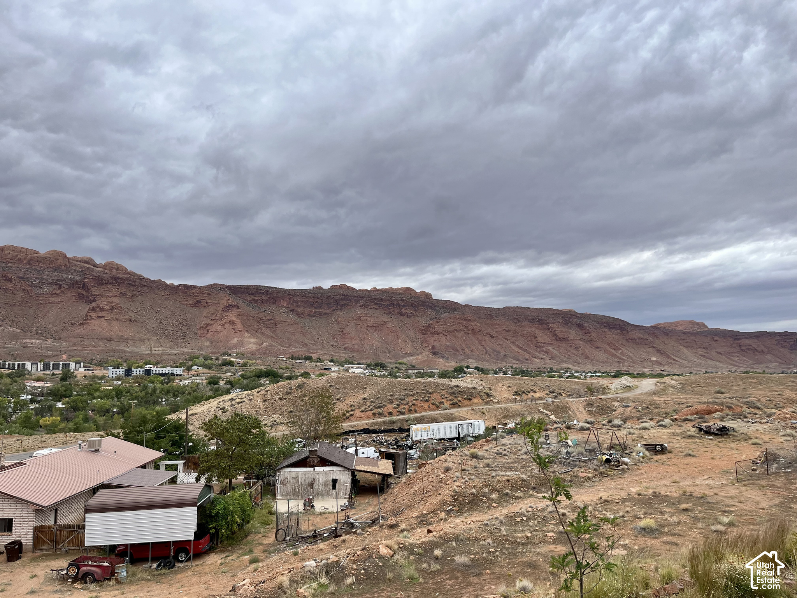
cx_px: 398
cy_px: 299
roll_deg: -0.2
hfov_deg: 67.3
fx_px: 599
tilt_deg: +5.4
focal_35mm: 26
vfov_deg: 53.1
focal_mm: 5.1
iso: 50
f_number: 1.6
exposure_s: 1/2632
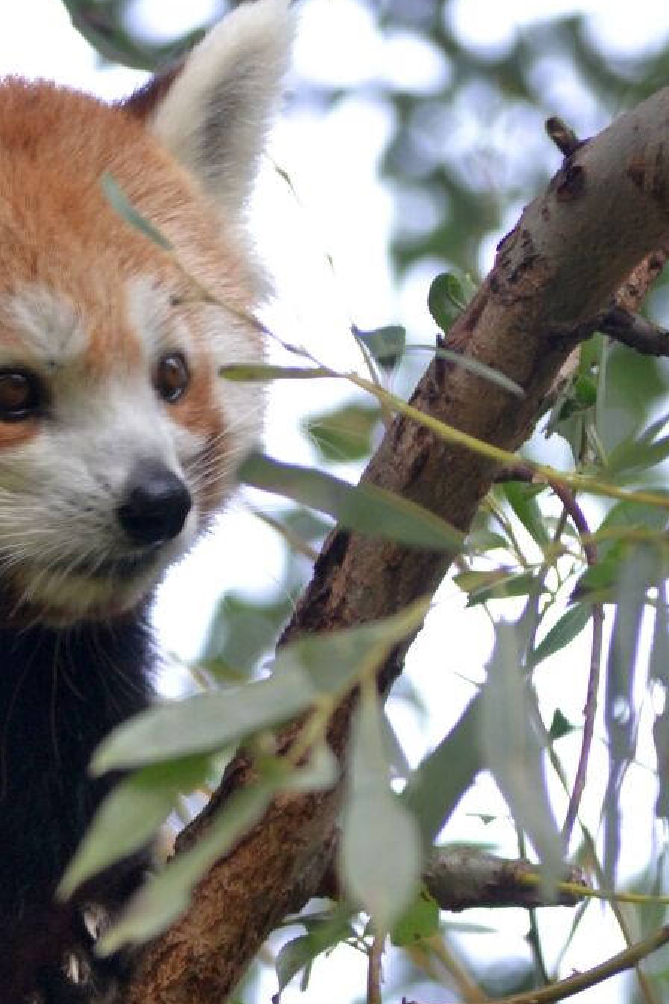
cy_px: 1062
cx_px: -60
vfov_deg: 5.0
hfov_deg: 3.3
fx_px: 11428
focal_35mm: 410
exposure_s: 1/80
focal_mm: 102
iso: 400
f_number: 4.5
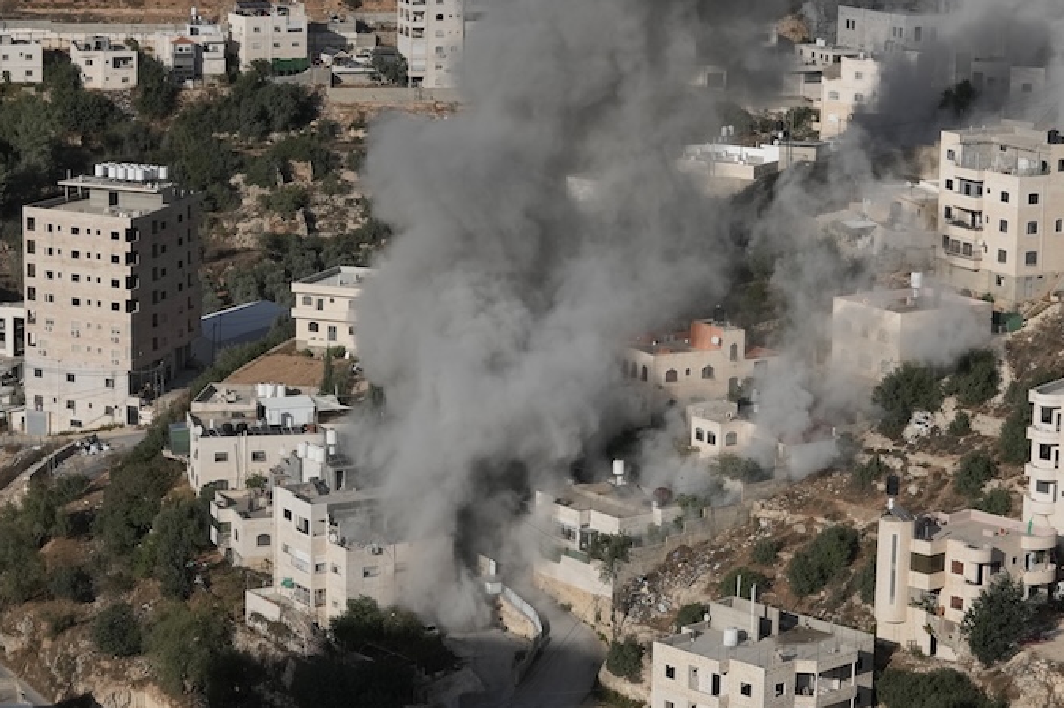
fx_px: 3013
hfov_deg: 20.0
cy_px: 309
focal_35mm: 102
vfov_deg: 13.4
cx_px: 681
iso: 800
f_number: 11
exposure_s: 1/2500
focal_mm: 70
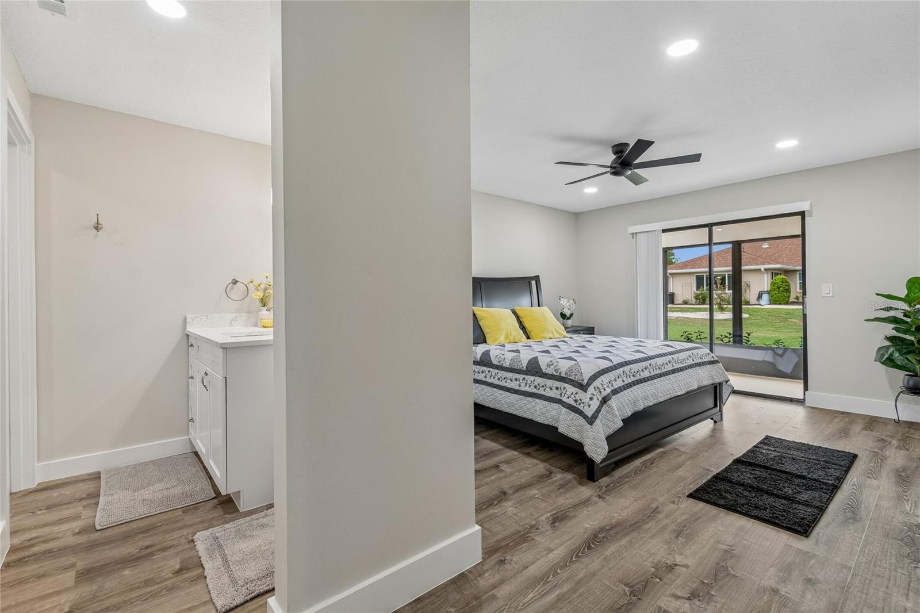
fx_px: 383
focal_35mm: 15
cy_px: 306
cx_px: 460
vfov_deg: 77.3
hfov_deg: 100.4
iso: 100
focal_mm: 10
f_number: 7.1
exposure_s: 1/8
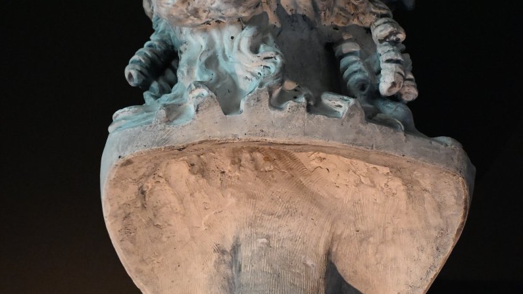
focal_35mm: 69
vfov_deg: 17.5
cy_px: 168
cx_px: 261
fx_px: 954
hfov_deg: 30.7
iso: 4500
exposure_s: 1/60
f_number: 4.8
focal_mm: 29
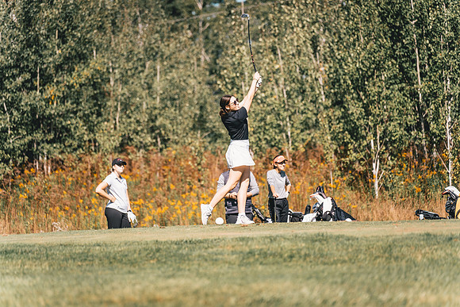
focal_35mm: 153
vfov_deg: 9.0
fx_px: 1959
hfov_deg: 13.4
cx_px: 230
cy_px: 154
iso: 200
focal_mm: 150
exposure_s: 1/4000
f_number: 2.8
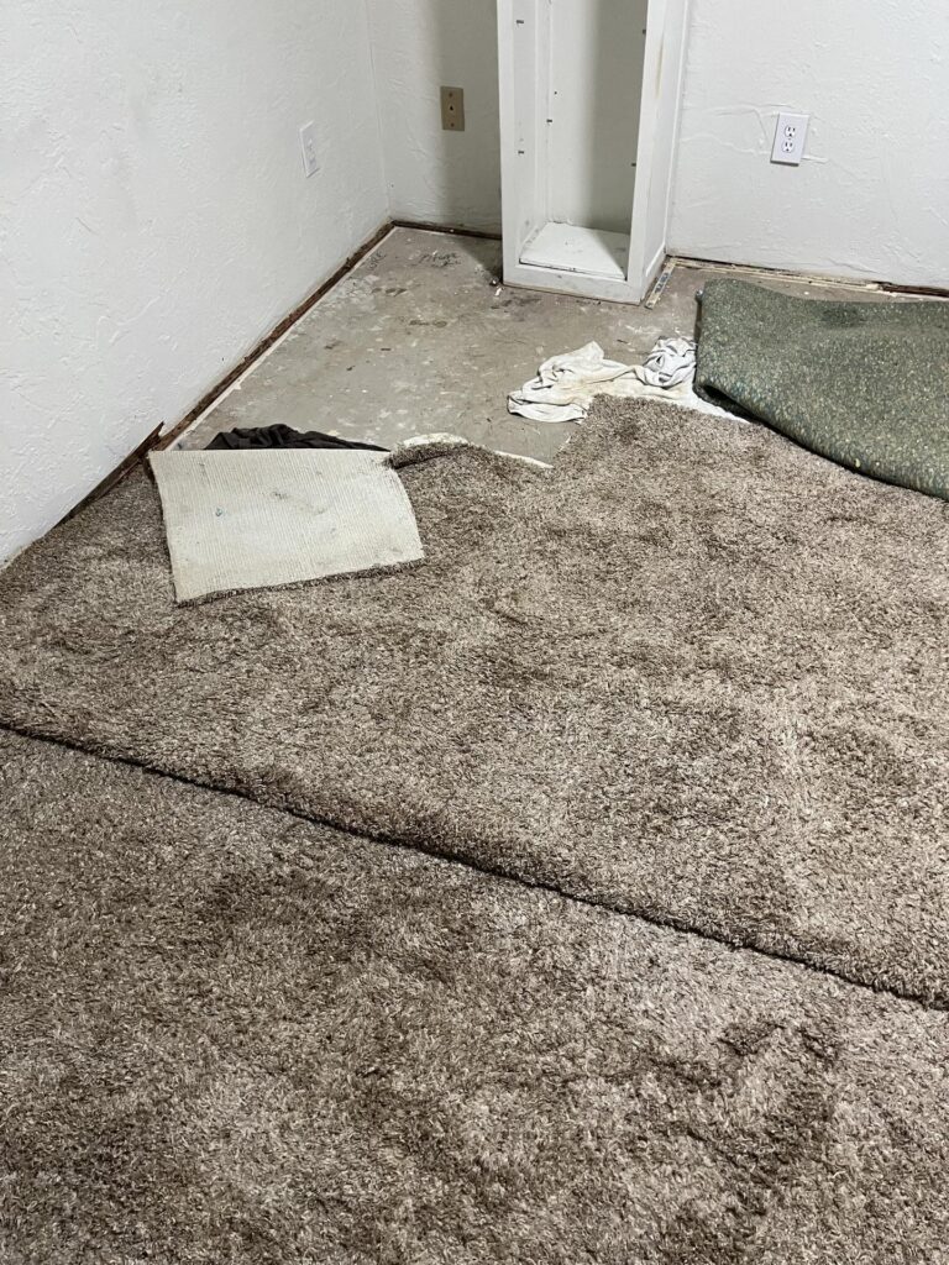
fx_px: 950
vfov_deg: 67.3
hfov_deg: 53.1
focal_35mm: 26
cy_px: 632
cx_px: 474
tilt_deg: -46.0
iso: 400
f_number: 1.6
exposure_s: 1/60
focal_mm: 5.1
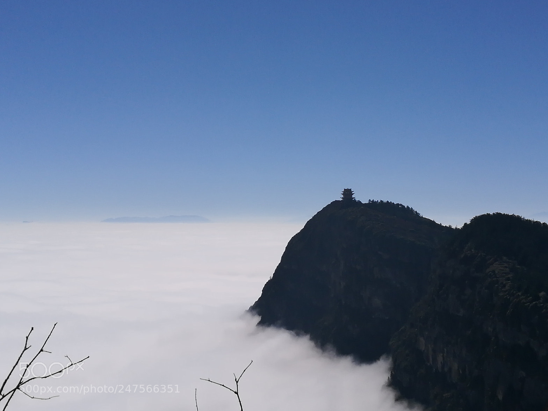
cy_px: 207
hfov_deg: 38.2
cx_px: 277
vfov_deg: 29.1
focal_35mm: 50
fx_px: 792
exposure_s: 1/4255
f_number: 2.2
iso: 50
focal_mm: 4.5
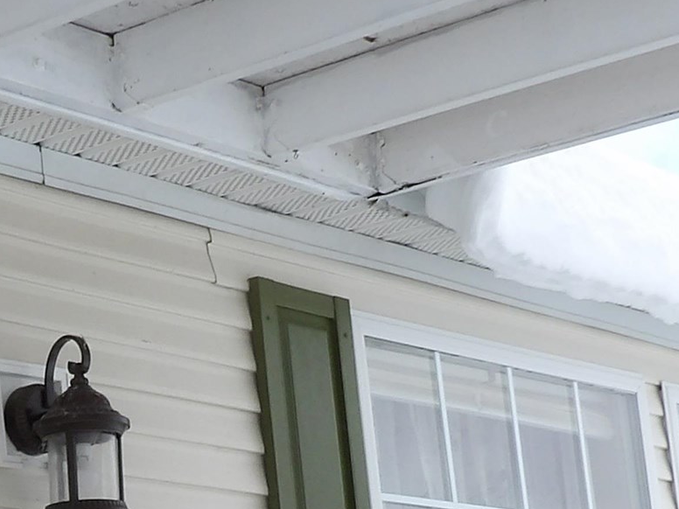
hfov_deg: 19.7
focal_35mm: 95
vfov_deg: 14.9
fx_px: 1863
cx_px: -72
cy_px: 638
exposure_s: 1/177
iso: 100
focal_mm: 4.3
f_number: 5.6
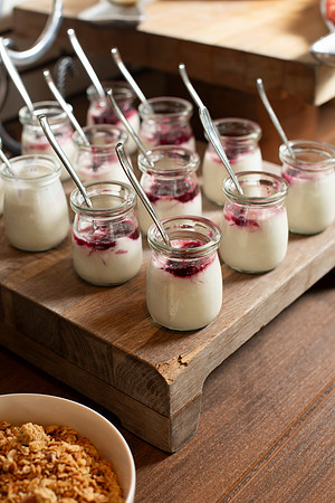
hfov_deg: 27.0
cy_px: 252
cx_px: 168
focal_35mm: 50
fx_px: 698
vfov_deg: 39.6
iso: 200
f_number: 4
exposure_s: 1/200
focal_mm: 50
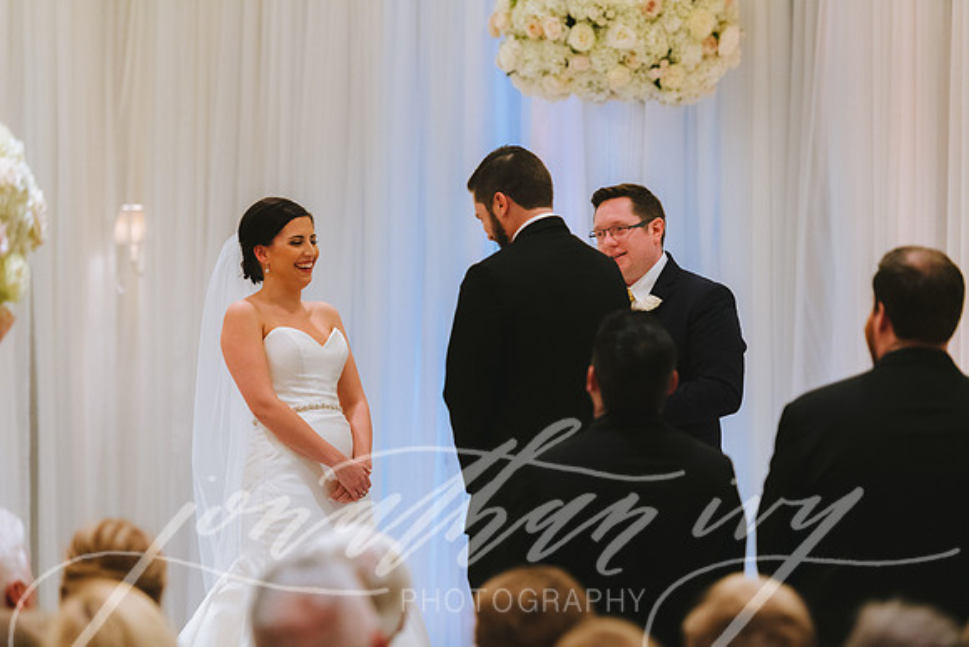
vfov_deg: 8.9
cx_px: 484
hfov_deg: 13.2
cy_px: 324
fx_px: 4173
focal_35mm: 155
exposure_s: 1/320
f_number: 2.8
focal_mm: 155
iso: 1600
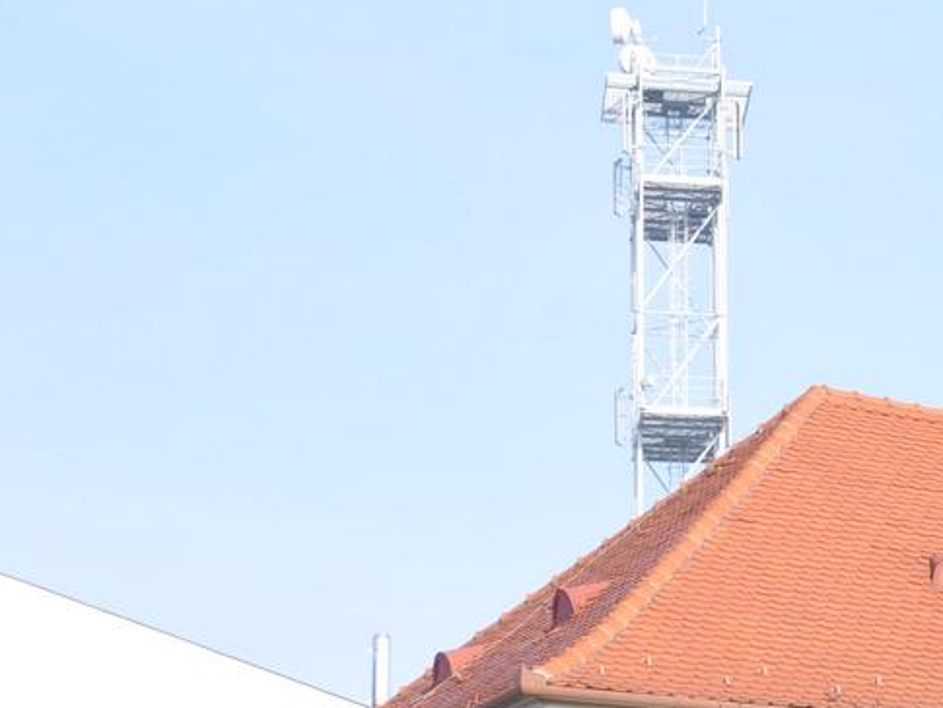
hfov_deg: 12.2
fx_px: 4142
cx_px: 1528
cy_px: 839
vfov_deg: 9.6
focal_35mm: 152
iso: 400
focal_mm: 32
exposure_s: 1/200
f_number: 10
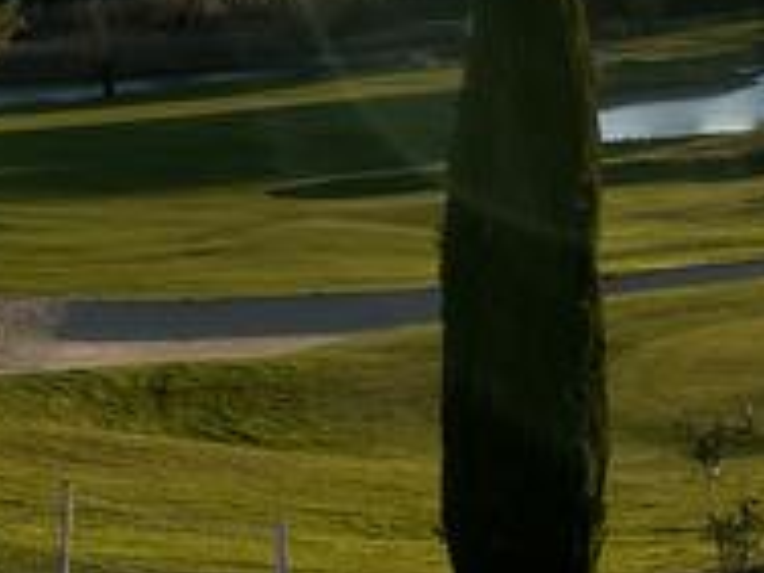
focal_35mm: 102
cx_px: 1207
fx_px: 2251
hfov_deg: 17.1
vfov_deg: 13.9
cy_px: -207
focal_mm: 6.86
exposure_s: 1/5263
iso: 80
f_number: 1.78
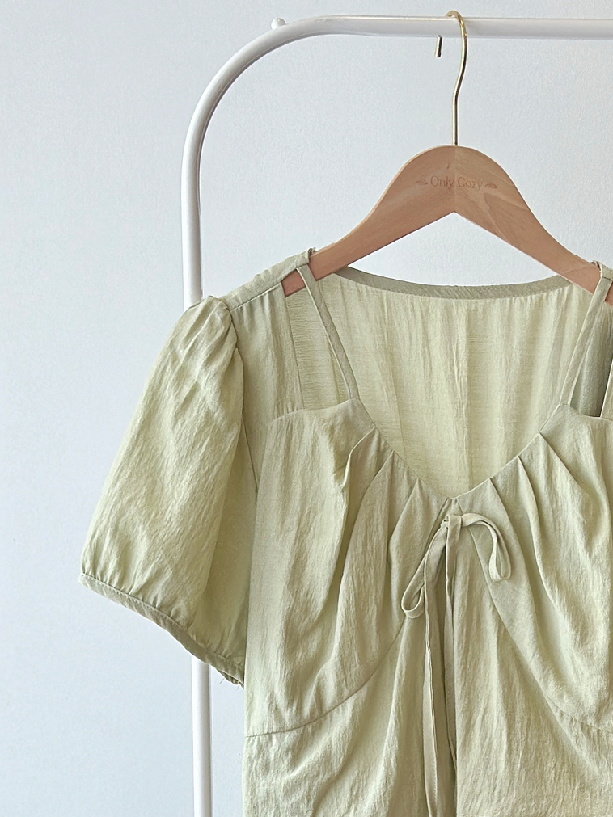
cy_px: 834
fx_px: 2692
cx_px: 727
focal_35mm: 114
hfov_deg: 12.7
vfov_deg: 16.9
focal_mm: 6.86
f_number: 1.78
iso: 100
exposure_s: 1/171
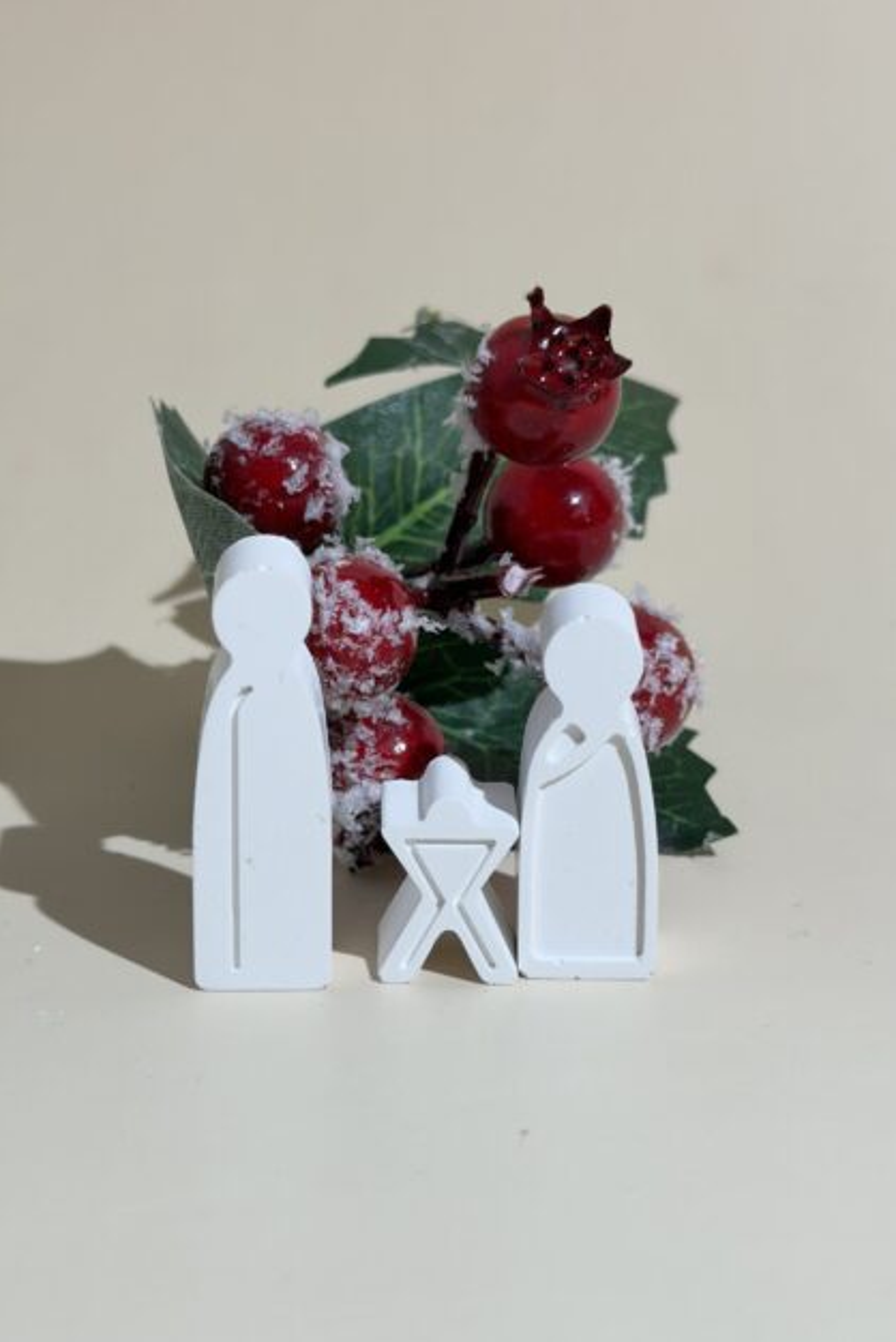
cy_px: 684
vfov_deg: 38.9
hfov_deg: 26.5
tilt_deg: -17.4
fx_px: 1902
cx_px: 409
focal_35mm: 51
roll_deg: -0.5
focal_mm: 6.76
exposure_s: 1/407
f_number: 1.78
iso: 64
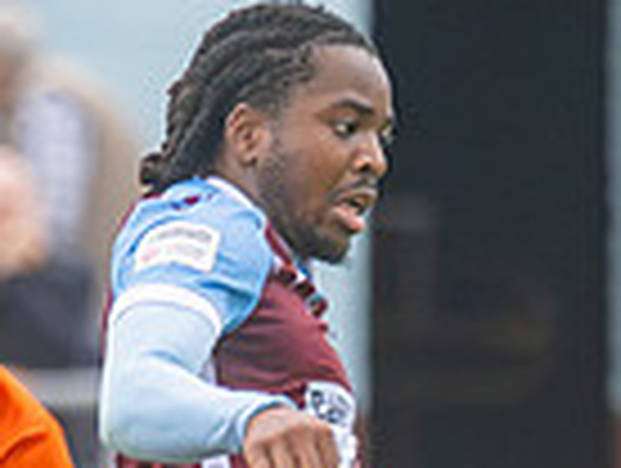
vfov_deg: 0.5
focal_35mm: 2749
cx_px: 492
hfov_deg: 0.7
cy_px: 438
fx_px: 49402
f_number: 2.8
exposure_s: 1/1250
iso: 640
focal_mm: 270
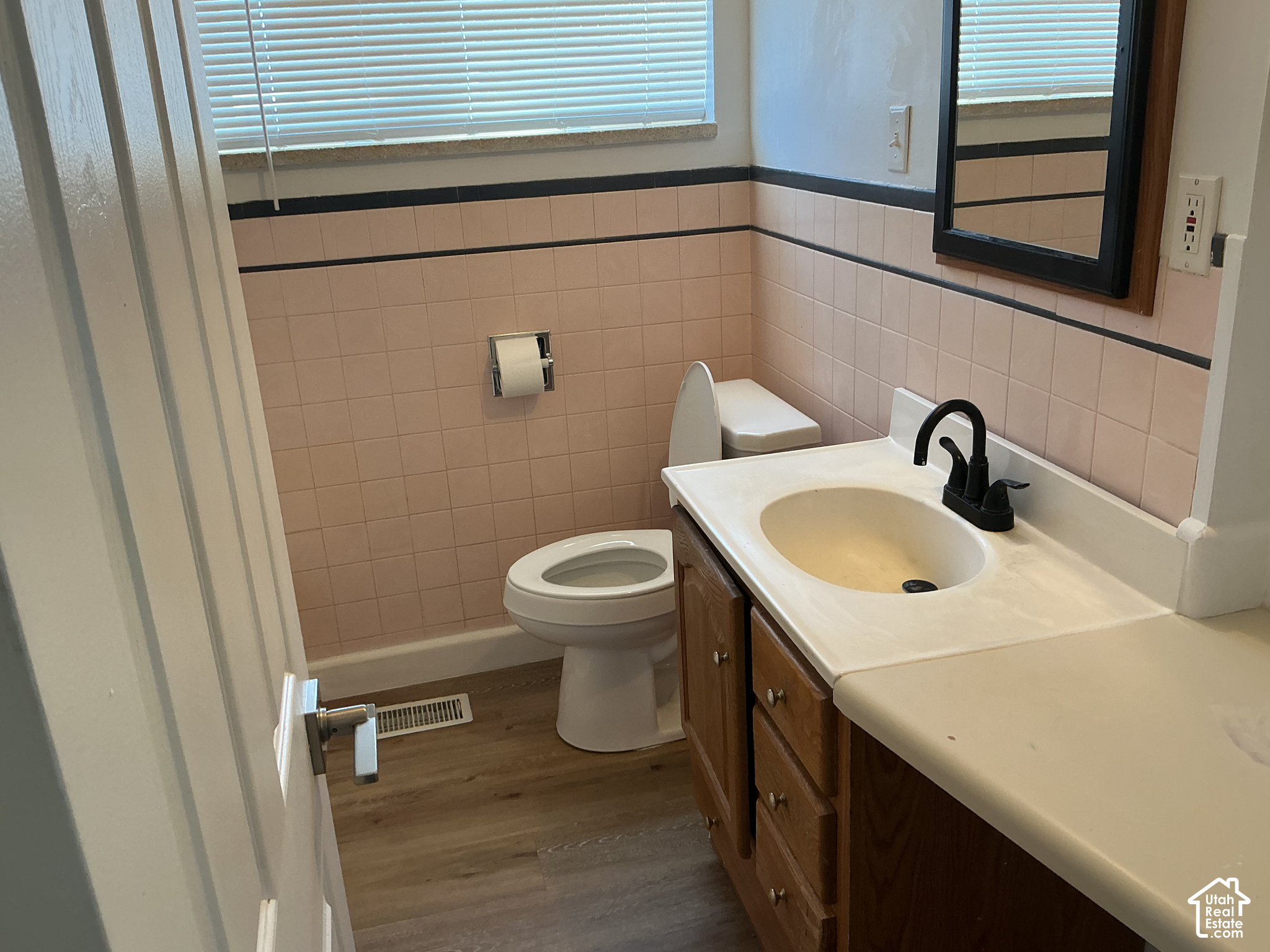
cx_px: 635
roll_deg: +2.7
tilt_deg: -18.0
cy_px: 476
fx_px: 1064
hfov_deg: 61.7
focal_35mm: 29
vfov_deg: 48.2
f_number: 1.8
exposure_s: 1/50
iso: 50
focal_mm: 3
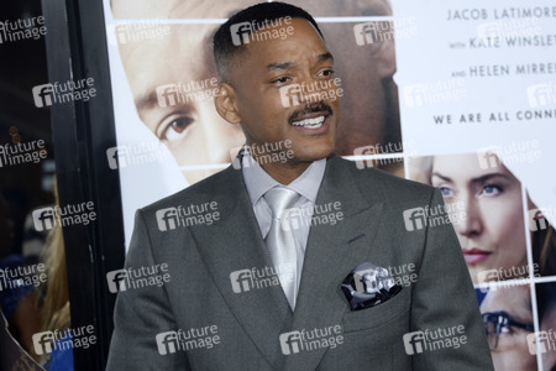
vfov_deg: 15.2
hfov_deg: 22.6
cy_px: 186
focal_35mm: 90
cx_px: 278
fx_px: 1390
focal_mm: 90
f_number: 5.3
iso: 500
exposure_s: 1/250
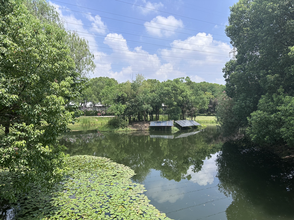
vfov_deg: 56.8
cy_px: 110
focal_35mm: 24
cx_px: 147
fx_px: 204
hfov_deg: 71.6
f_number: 1.78
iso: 80
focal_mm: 6.86
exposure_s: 1/4016
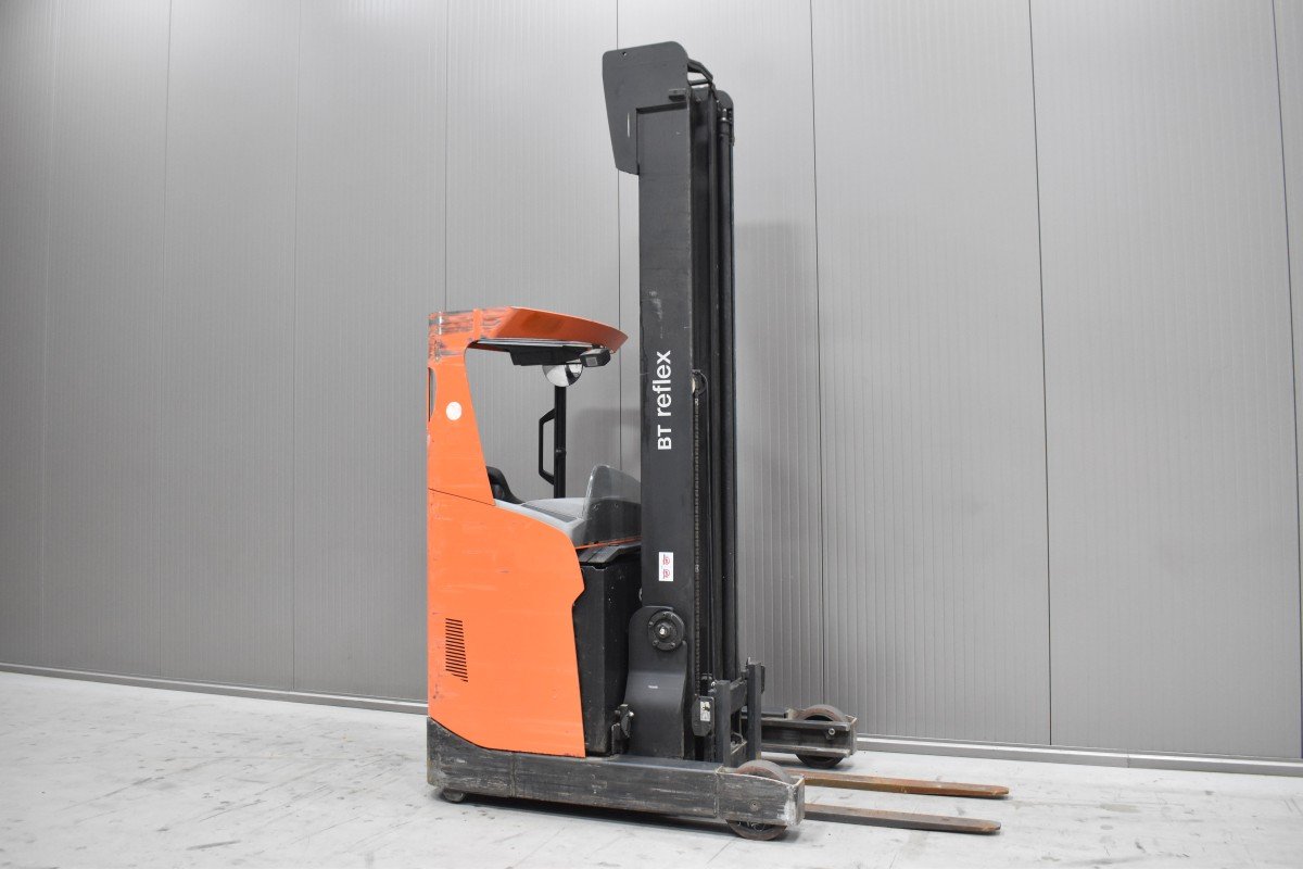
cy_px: 434
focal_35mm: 30
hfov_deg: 61.9
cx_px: 652
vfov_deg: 43.6
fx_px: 1086
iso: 1600
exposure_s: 1/40
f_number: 4.5
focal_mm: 20
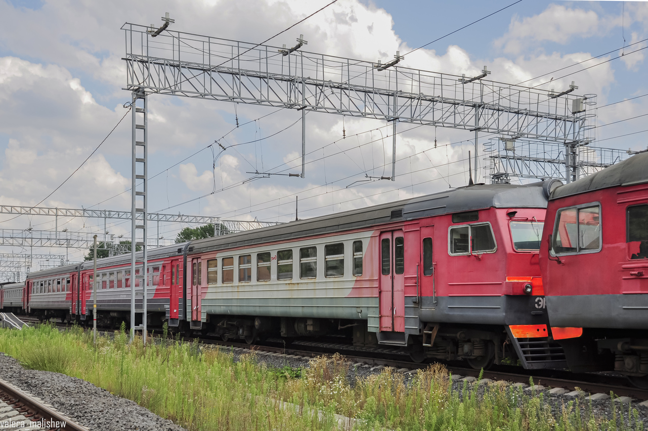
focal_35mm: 42
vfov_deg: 31.8
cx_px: 324
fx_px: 755
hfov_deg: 46.4
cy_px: 216
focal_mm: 28
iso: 200
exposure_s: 1/500
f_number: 6.3
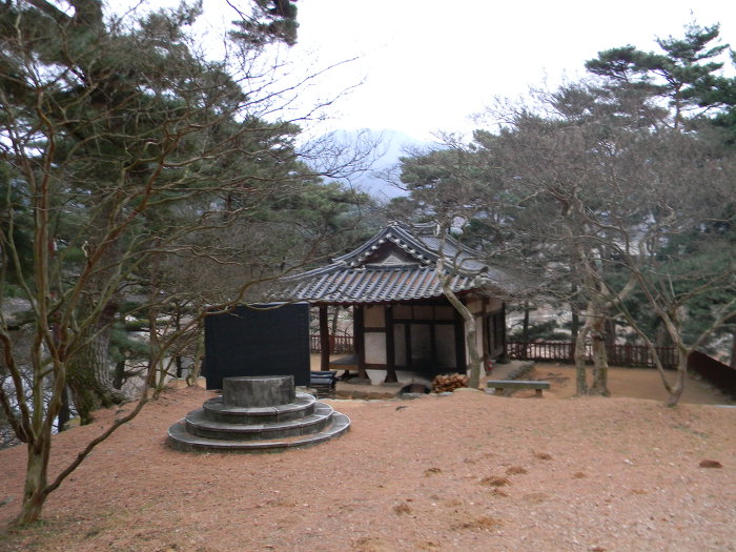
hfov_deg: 51.4
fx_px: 765
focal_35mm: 36
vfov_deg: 39.7
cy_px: 276
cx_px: 368
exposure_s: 1/7.9
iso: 171
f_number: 3.7
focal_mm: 6.4
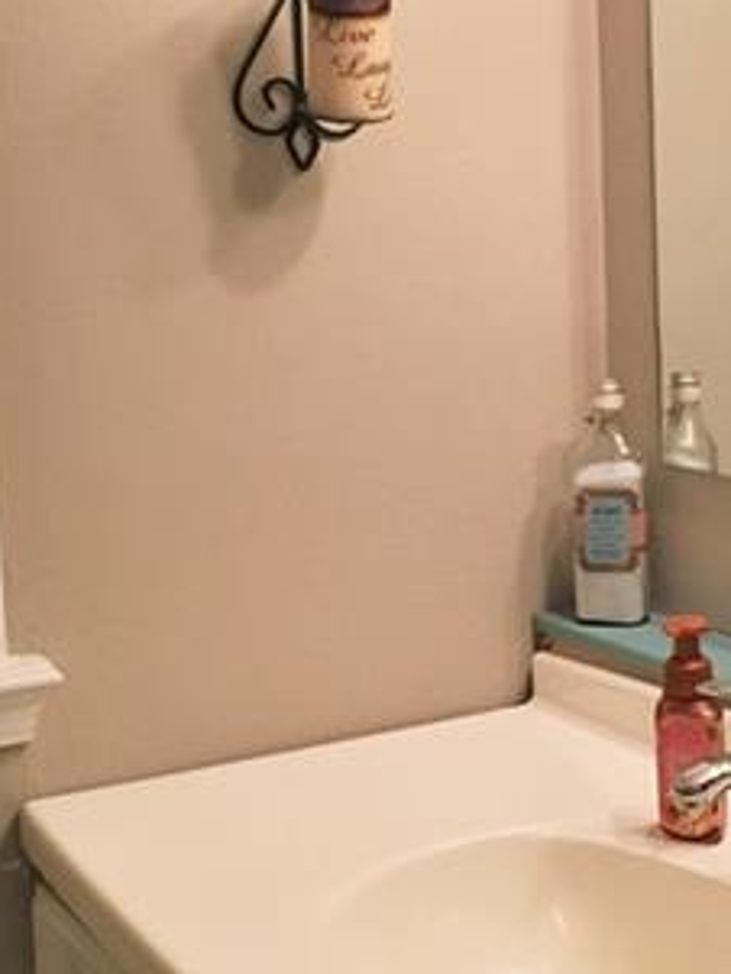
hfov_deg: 19.5
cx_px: 692
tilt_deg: -6.5
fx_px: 2082
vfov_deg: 26.3
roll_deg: +1.7
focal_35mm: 74
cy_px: 404
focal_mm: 4.15
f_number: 2.2
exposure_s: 1/30
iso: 100
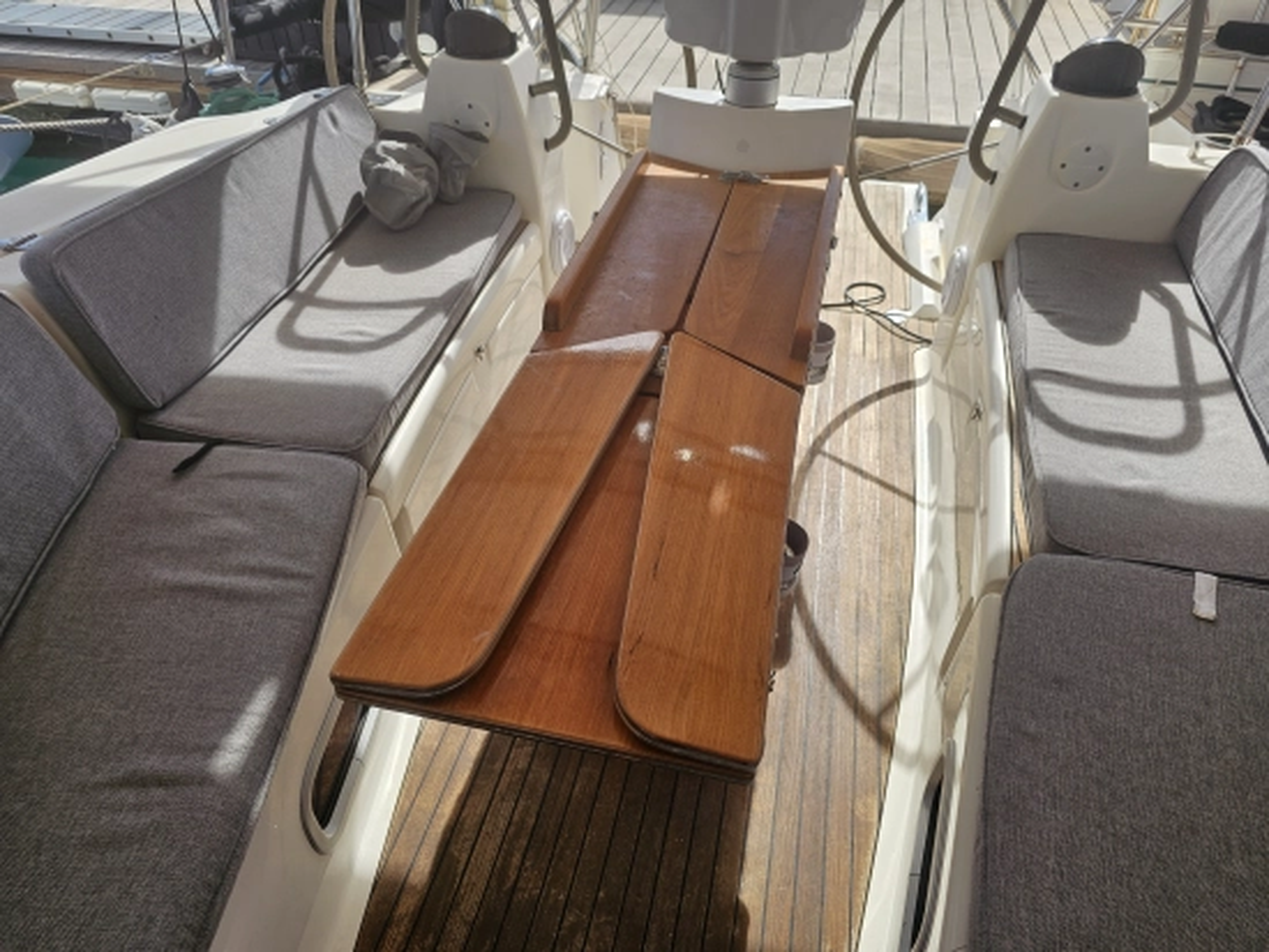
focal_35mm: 23
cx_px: 634
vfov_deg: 58.9
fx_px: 844
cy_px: 476
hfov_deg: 73.9
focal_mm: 6.3
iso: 10
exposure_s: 1/451
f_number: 1.7
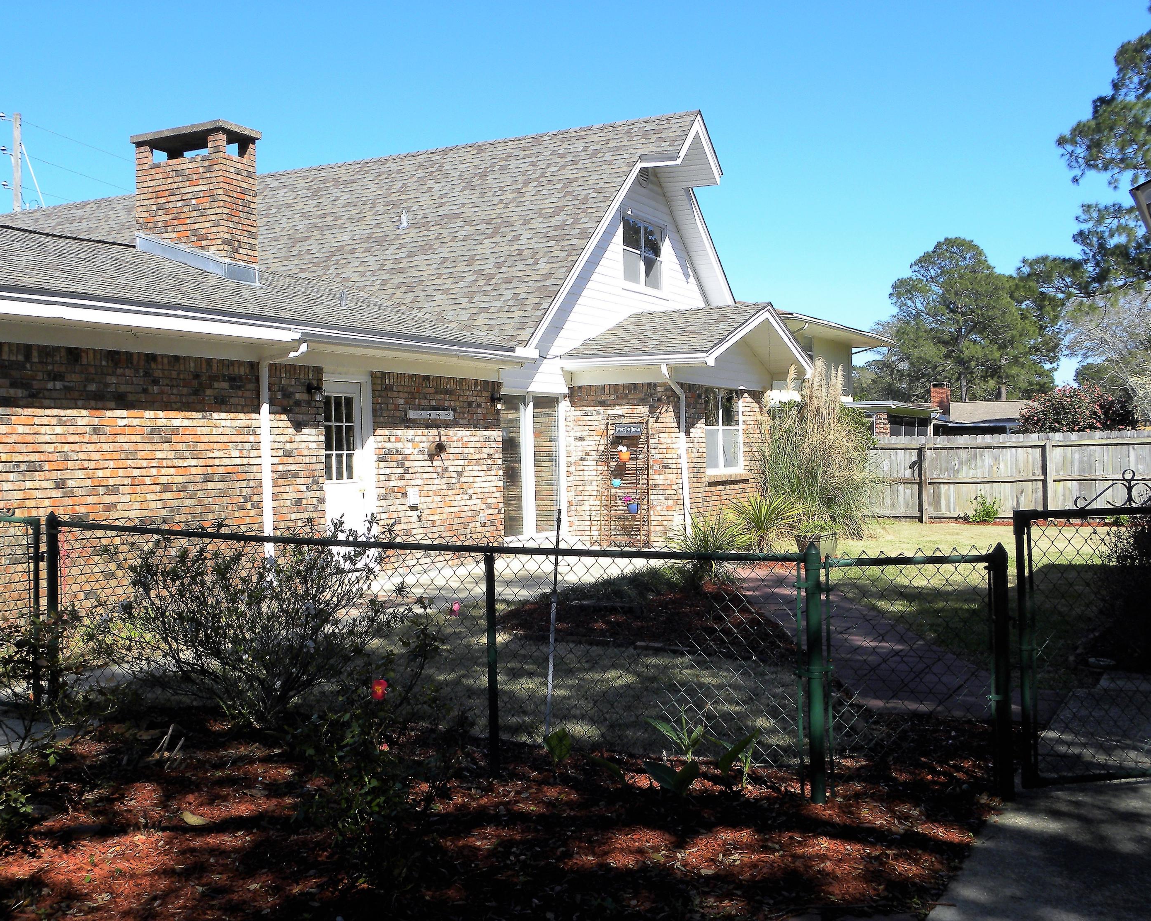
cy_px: 459
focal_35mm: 39
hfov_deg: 46.8
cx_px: 554
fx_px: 1328
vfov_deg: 38.2
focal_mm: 6.6
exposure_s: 1/216
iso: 64
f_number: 5.6
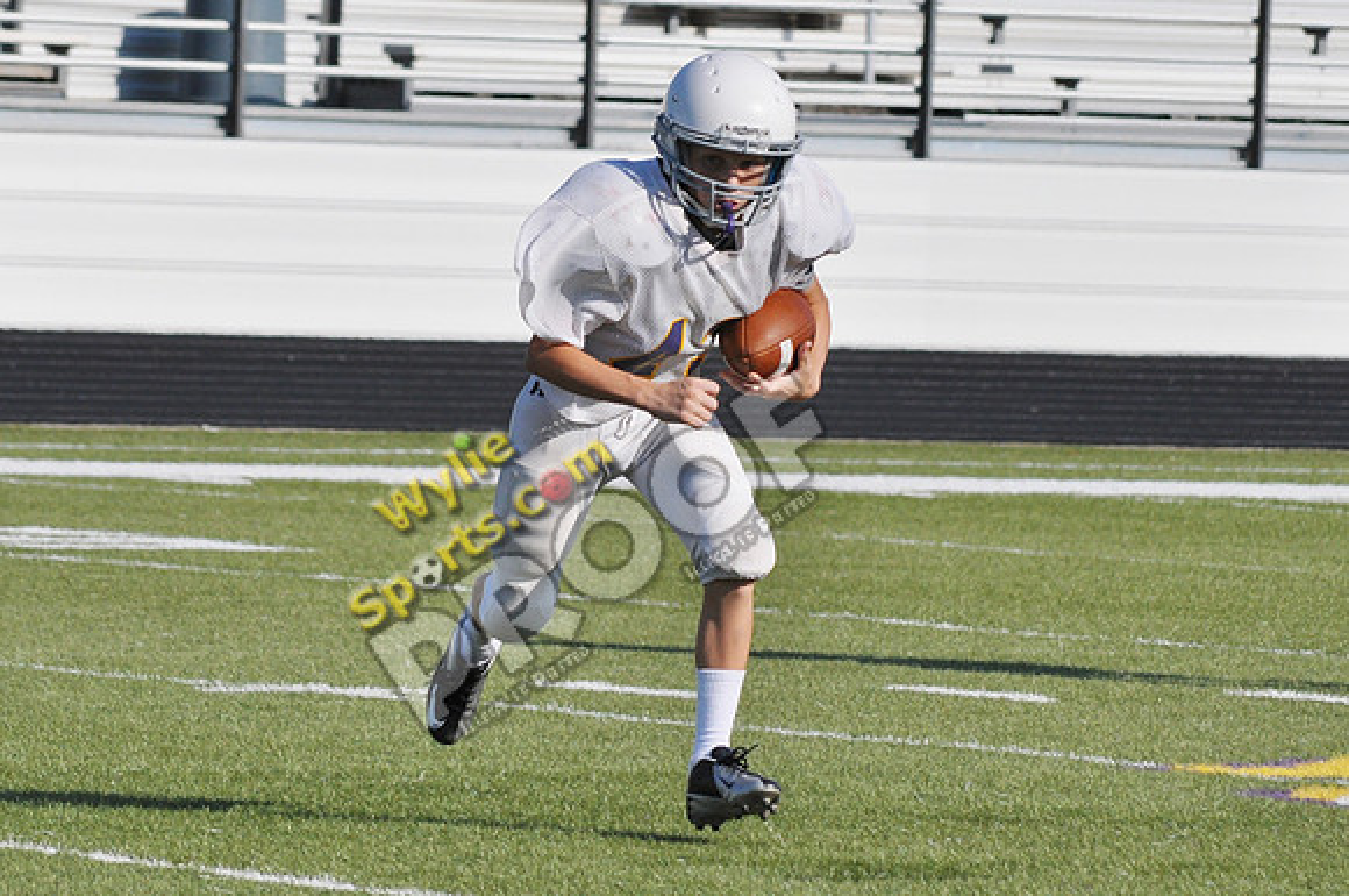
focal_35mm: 300
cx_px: 674
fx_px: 11226
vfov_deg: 4.6
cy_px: 448
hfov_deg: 6.9
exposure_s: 1/2000
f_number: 8
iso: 400
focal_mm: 200
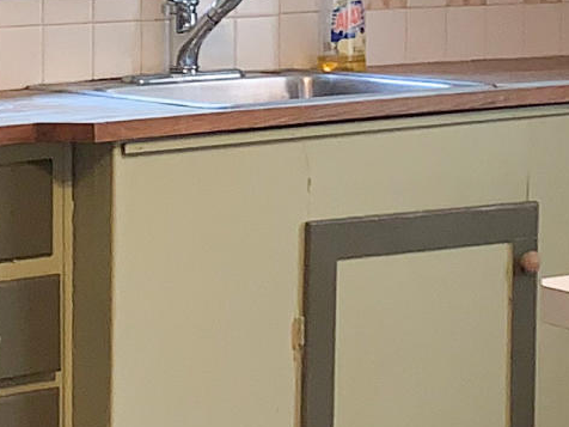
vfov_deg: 9.0
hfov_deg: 12.0
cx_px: 274
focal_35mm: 164
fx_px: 2696
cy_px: -67
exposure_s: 1/23
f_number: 1.8
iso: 25
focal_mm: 4.25
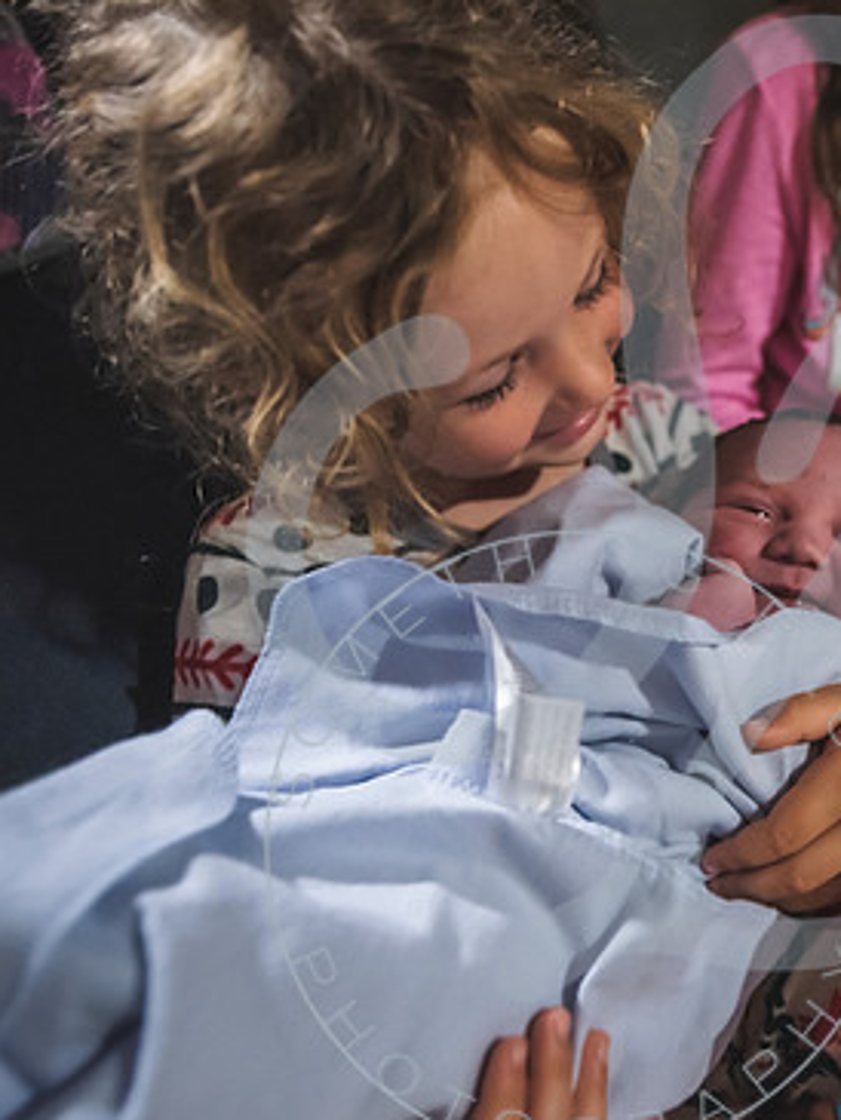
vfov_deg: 61.6
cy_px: 588
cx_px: 734
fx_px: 939
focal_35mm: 29
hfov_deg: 44.5
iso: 2000
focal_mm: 19
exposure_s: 1/60
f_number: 2.8
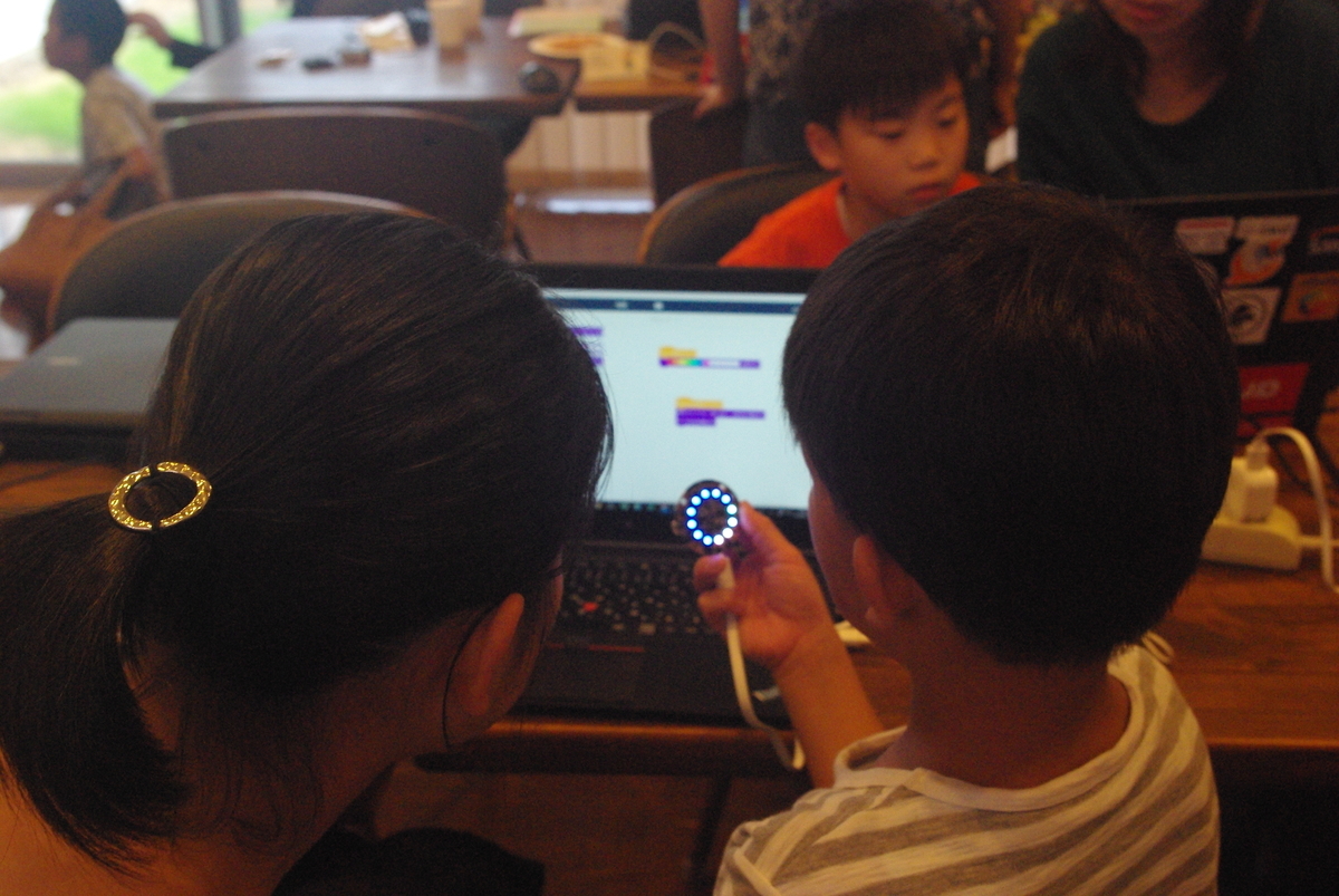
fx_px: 1713
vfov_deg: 29.3
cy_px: 448
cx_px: 670
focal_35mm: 46
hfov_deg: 42.7
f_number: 8
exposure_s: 1/125
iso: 1600
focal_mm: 30.63
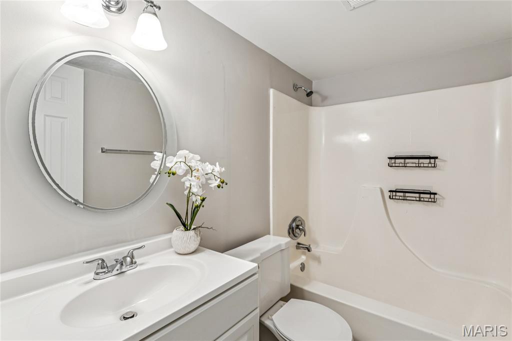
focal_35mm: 16
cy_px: 170
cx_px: 256
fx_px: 235
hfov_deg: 95.0
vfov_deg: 72.0
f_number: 13
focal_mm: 16.5
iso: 320
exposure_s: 1/2
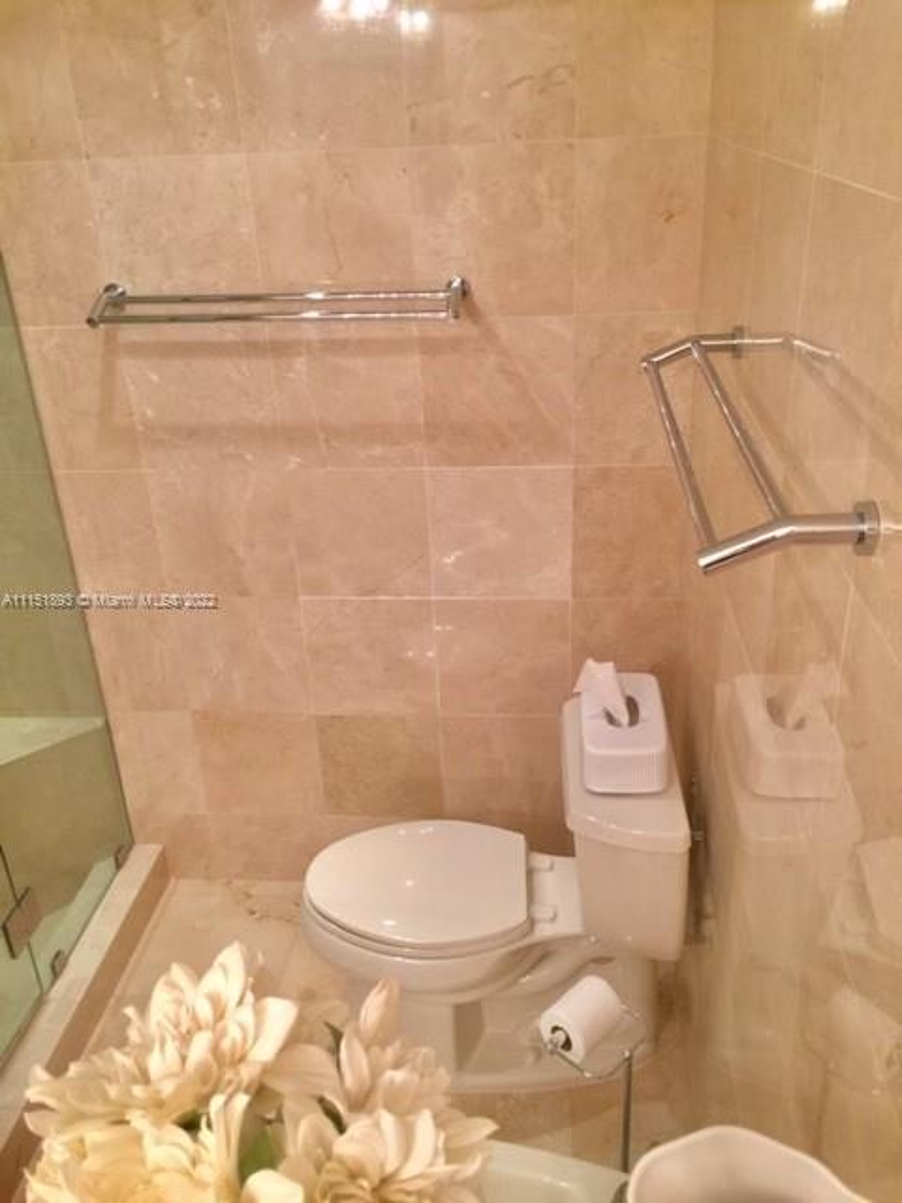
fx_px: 1008
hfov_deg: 48.2
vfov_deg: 61.7
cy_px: 602
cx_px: 451
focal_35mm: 29
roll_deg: +1.9
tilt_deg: -24.6
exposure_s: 1/15
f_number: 2.2
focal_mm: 4.15
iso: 32
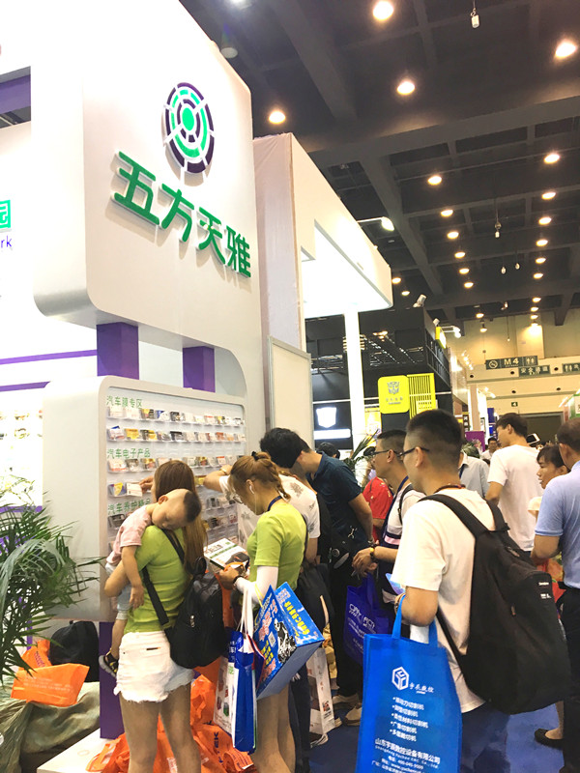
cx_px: 290
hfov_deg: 48.2
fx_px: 648
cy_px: 386
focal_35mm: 29
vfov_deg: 61.7
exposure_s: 1/33
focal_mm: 4.15
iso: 32
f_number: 2.2
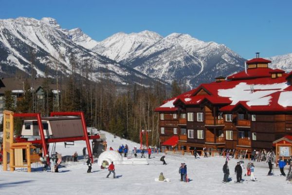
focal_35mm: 78
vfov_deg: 17.6
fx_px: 634
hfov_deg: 26.0
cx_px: 146
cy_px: 98
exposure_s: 1/400
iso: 400
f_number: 20
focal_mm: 52
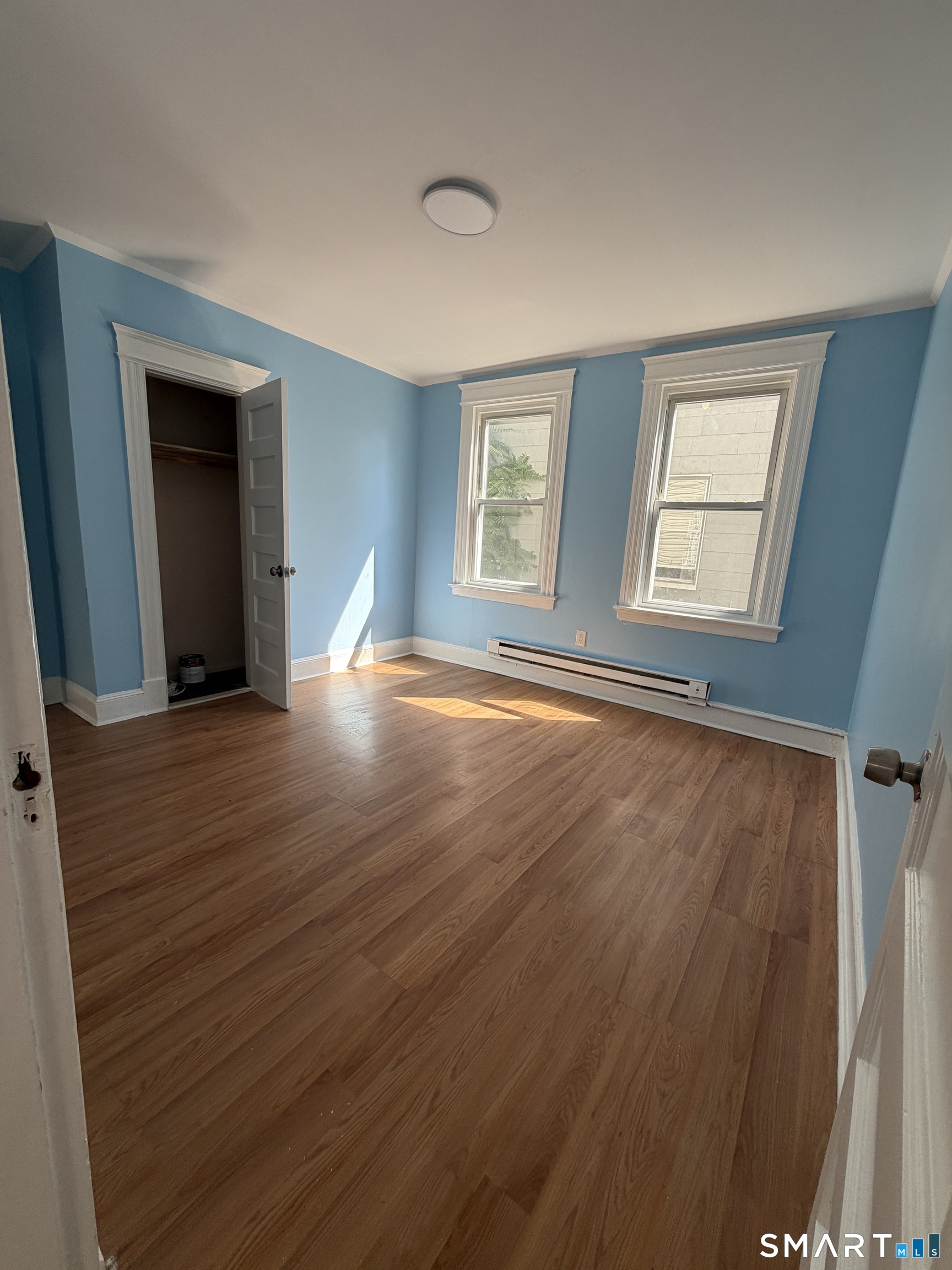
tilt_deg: -9.5
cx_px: 476
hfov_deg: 85.7
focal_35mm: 14
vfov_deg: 102.1
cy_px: 635
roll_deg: -4.4
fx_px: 513
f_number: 2.2
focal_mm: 2.22
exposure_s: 1/121
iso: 50
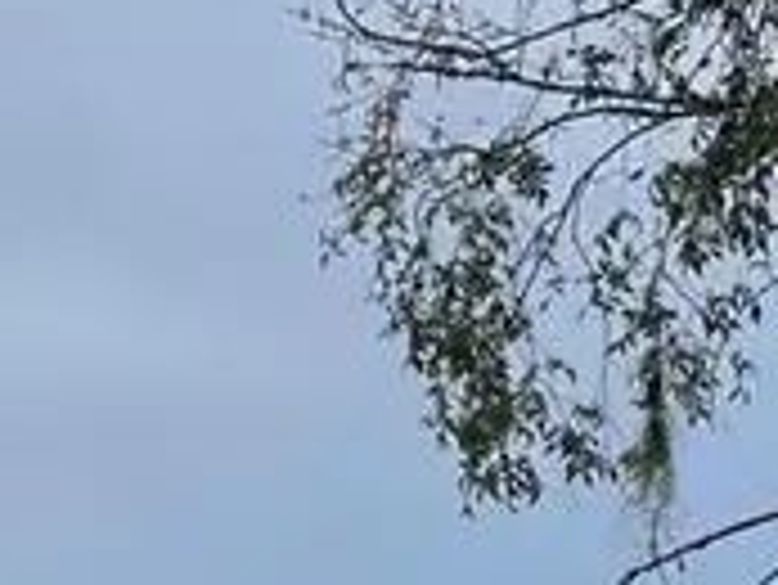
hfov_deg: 11.8
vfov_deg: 9.3
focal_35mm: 154
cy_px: 981
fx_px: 3464
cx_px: -661
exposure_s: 1/4831
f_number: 1.6
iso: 32
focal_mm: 4.2
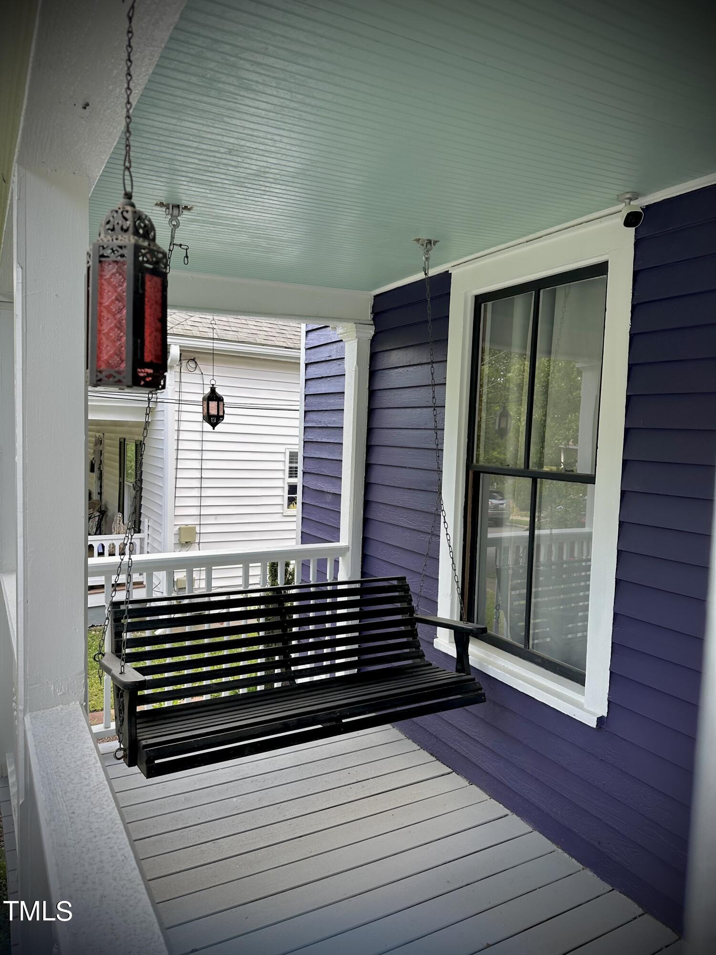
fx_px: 662
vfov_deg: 71.6
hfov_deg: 56.8
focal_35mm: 24
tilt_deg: -3.6
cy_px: 478
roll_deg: -2.4
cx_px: 358
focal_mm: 6.86
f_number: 1.78
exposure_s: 1/355
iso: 80
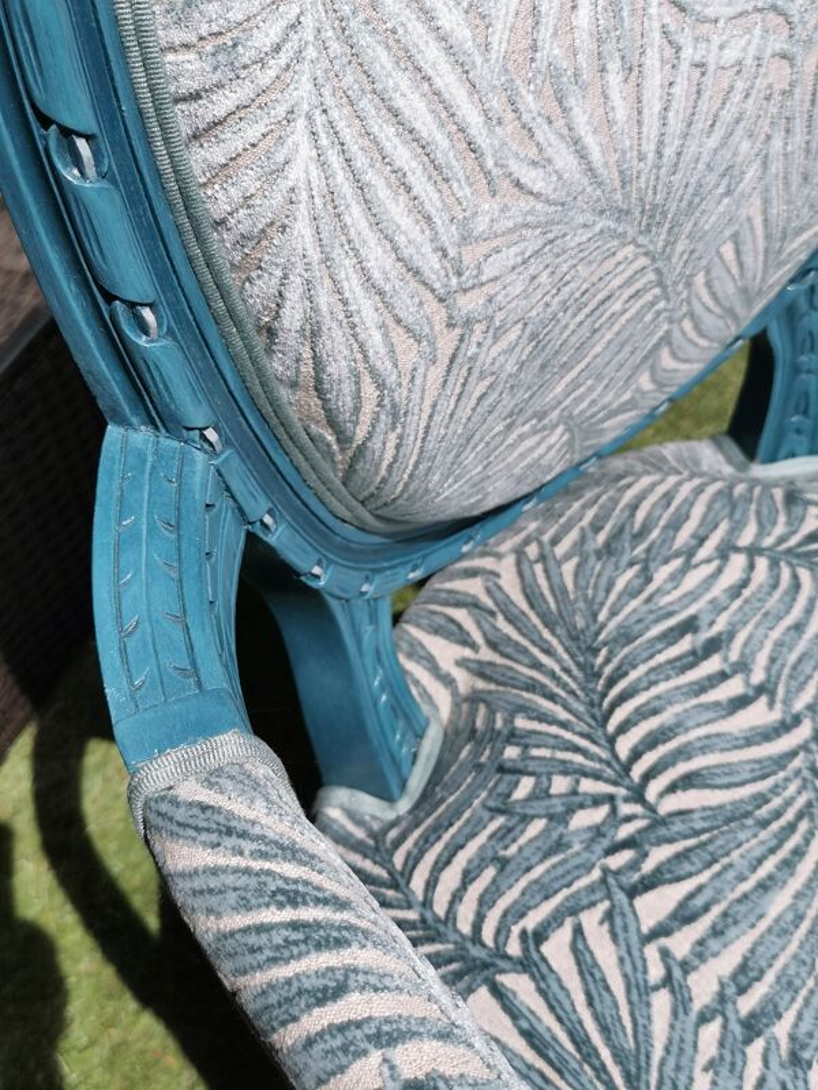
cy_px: 545
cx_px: 409
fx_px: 1197
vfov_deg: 49.0
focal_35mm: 38
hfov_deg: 37.7
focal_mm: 5.58
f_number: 1.8
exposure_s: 1/4255
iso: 50
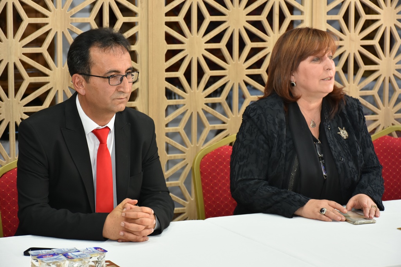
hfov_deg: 21.9
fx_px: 1036
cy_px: 134
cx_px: 200
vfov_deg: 14.7
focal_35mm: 93
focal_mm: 62
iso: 720
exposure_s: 1/60
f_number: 5
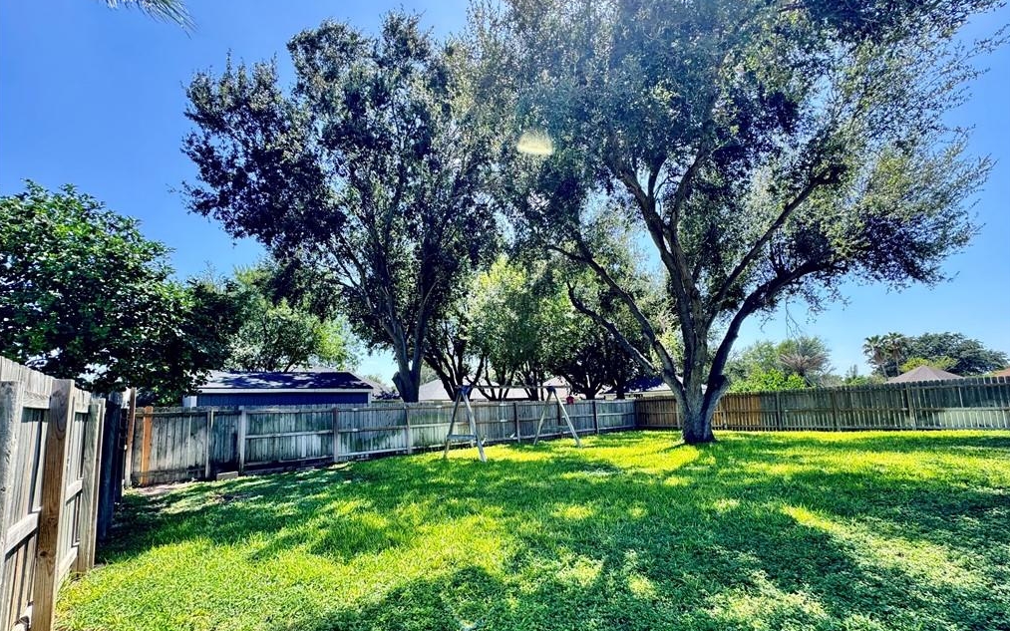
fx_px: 413
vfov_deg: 74.4
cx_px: 505
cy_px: 359
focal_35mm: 15
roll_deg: +1.8
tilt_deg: +6.2
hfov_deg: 101.5
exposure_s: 1/269
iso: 40
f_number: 2.2
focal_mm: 2.22
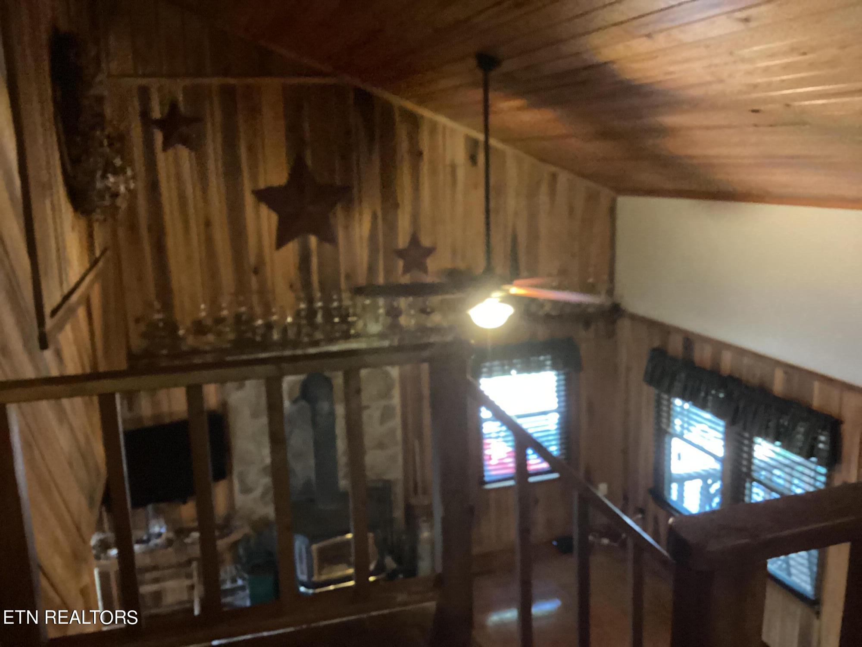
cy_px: 324
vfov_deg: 45.4
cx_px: 431
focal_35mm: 31
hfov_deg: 58.4
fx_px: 772
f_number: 2.4
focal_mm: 3.3
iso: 640
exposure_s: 1/17
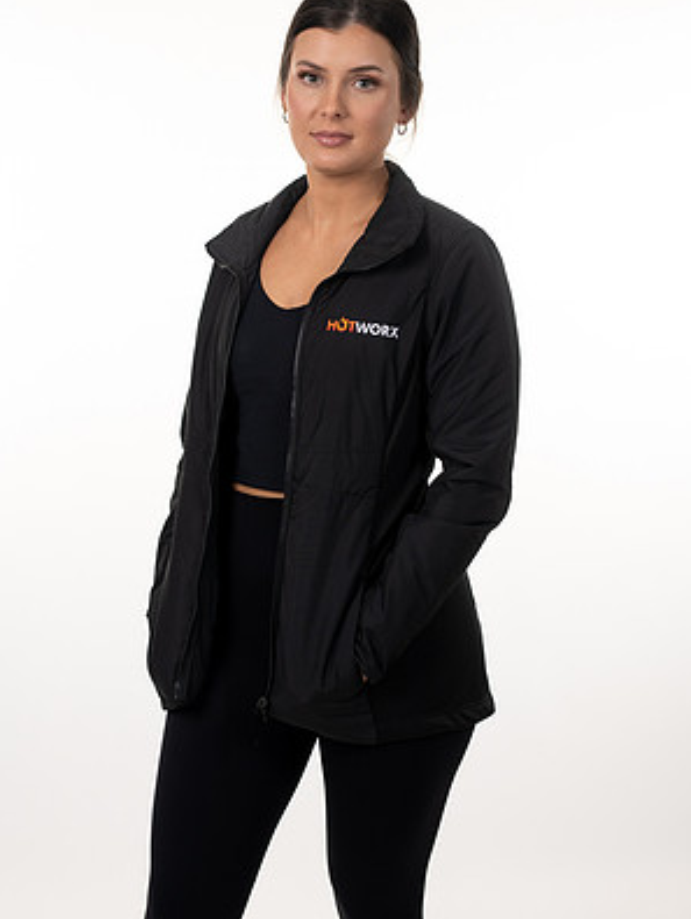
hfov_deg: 15.9
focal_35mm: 93
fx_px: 2471
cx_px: 347
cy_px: 456
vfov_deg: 21.1
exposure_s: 1/160
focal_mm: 85
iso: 200
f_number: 4
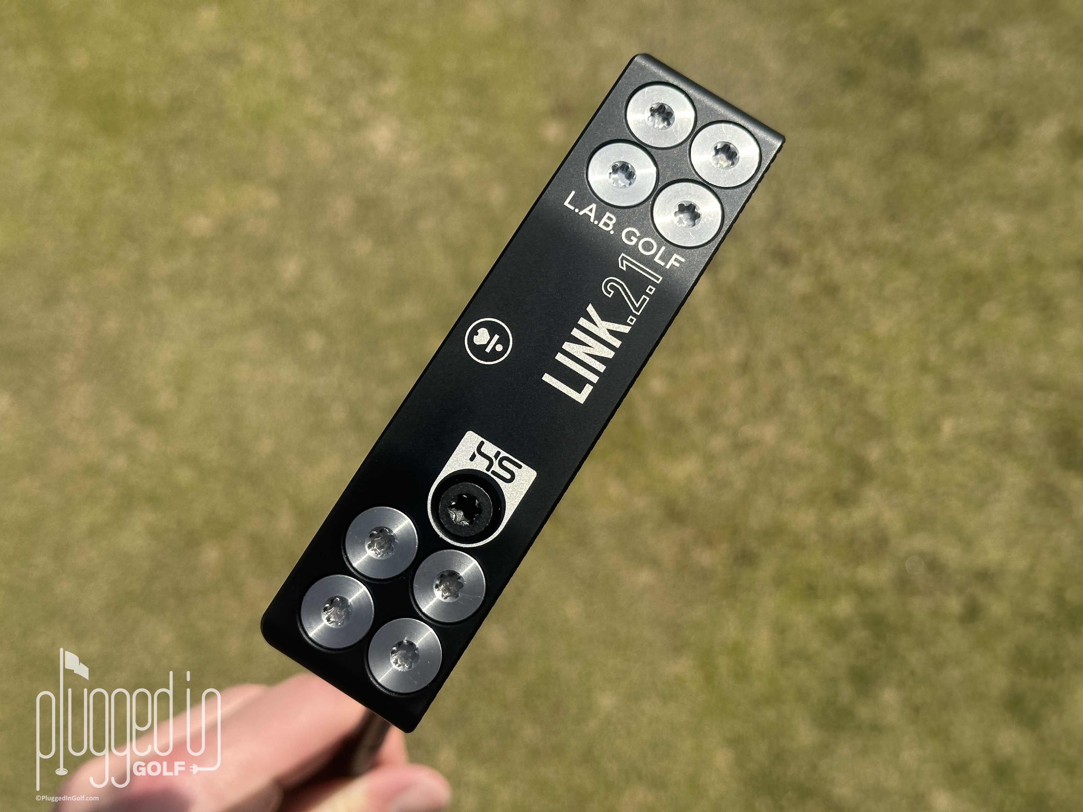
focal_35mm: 48
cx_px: 542
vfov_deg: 30.3
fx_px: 1502
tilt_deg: -63.2
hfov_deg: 39.7
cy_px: 406
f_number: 1.78
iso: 64
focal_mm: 6.86
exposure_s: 1/2809
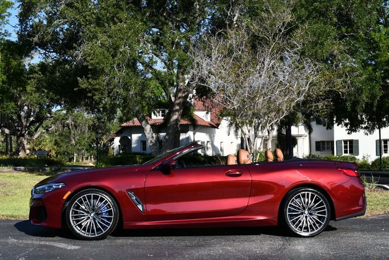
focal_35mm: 48
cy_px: 130
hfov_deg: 41.1
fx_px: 519
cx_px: 194
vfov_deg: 28.1
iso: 100
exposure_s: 1/250
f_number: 8
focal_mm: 24
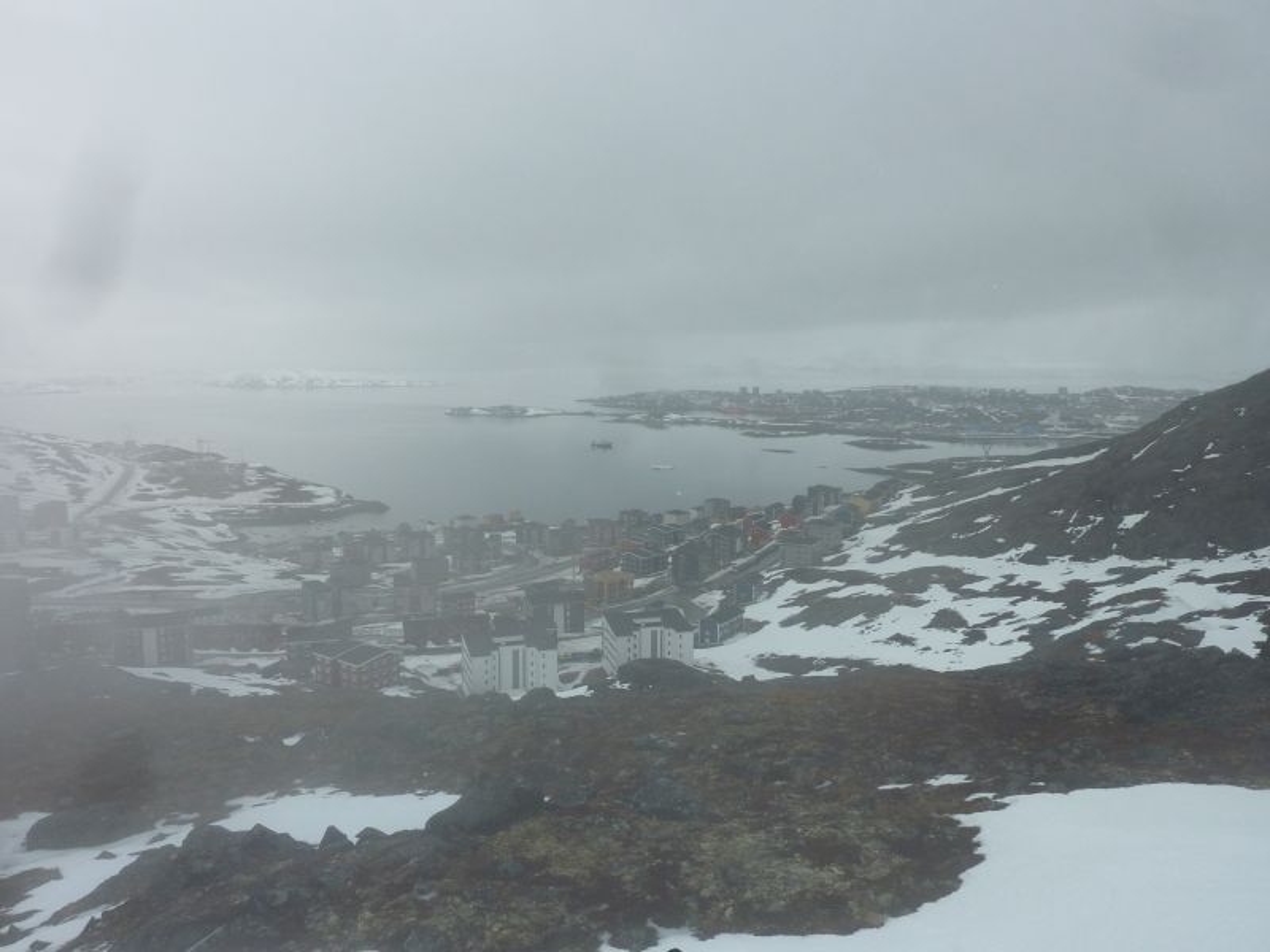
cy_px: 476
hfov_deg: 69.4
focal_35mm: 25
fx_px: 917
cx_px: 635
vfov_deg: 54.9
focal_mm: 4.1
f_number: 5.6
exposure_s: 1/500
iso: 100
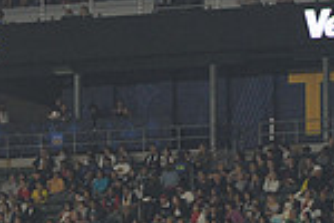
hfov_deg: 4.1
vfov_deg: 2.7
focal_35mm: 502
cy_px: 232
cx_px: 191
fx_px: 4657
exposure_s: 1/1000
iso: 1250
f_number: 2.8
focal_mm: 130
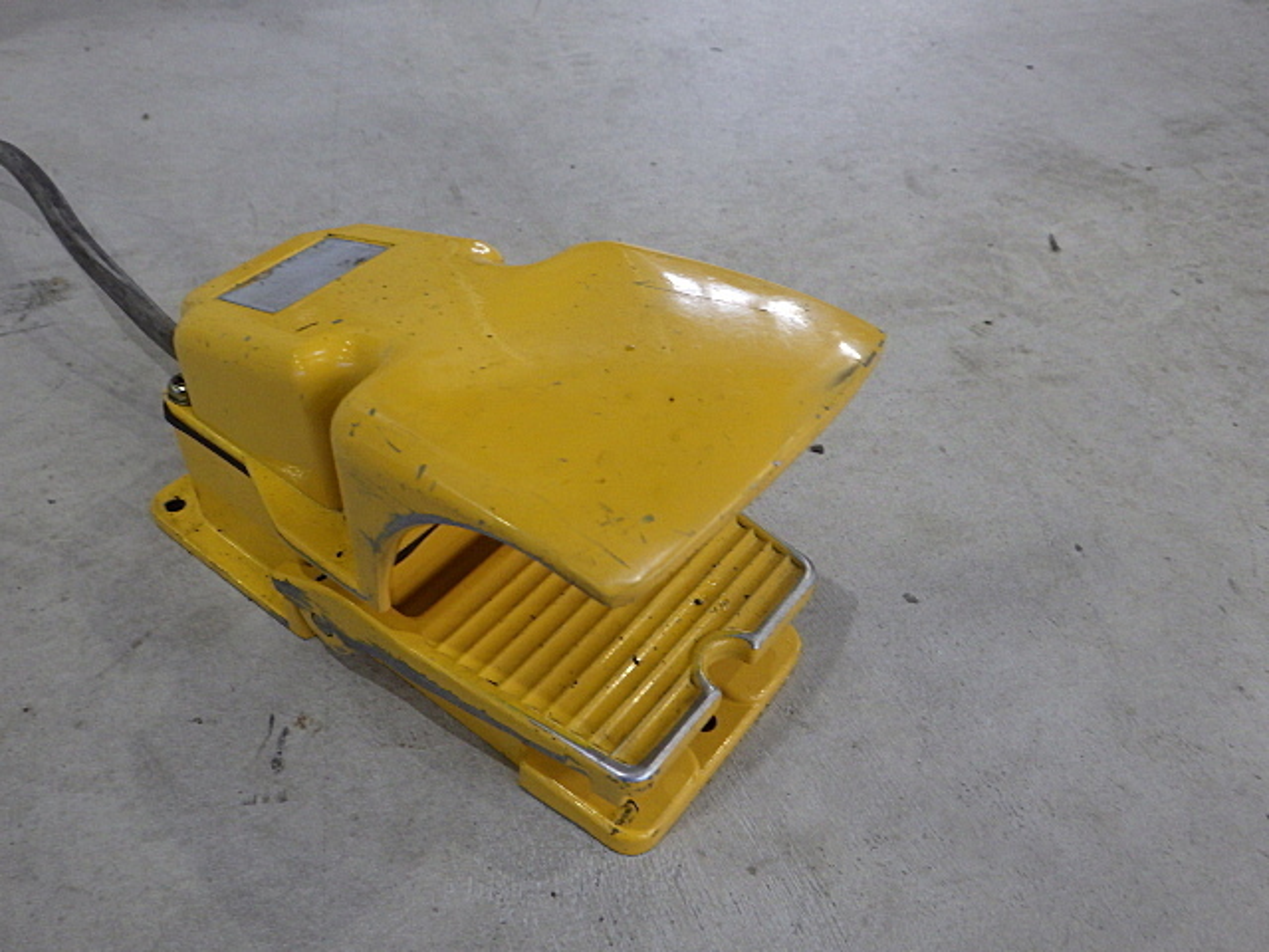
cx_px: 634
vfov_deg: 49.7
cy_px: 476
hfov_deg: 63.4
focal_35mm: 28
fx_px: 1026
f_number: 3.5
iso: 250
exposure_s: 1/45
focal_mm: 5
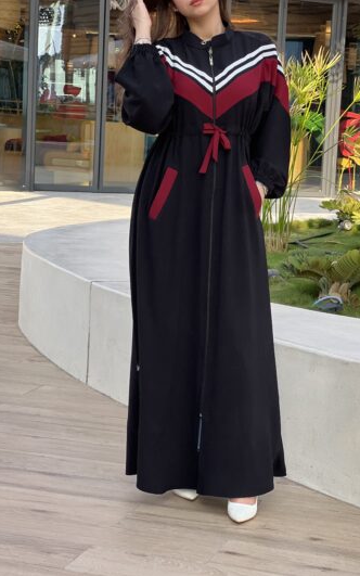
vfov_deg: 25.2
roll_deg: -3.1
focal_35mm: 82
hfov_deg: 15.9
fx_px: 1287
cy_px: 288
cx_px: 214
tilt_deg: -8.0
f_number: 2.8
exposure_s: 1/121
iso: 32
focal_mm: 9
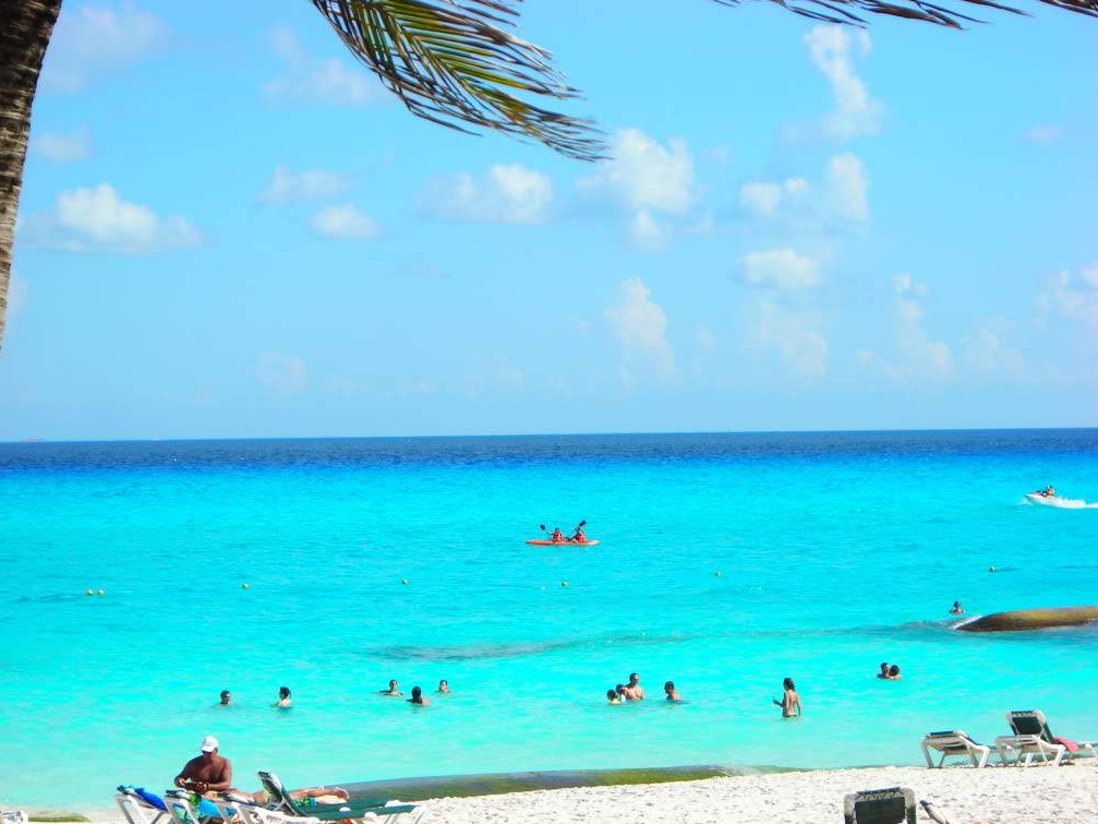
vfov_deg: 12.6
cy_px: 409
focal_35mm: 118
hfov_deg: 16.7
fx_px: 3742
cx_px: 543
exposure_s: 1/270
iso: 50
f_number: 5.3
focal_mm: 19.2
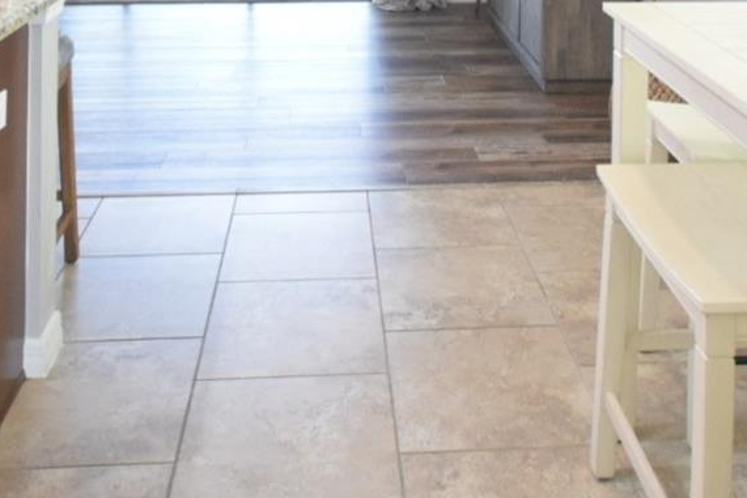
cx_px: 392
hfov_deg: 46.4
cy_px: -193
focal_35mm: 42
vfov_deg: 25.9
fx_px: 872
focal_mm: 10
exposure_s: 1/60
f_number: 4
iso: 2500
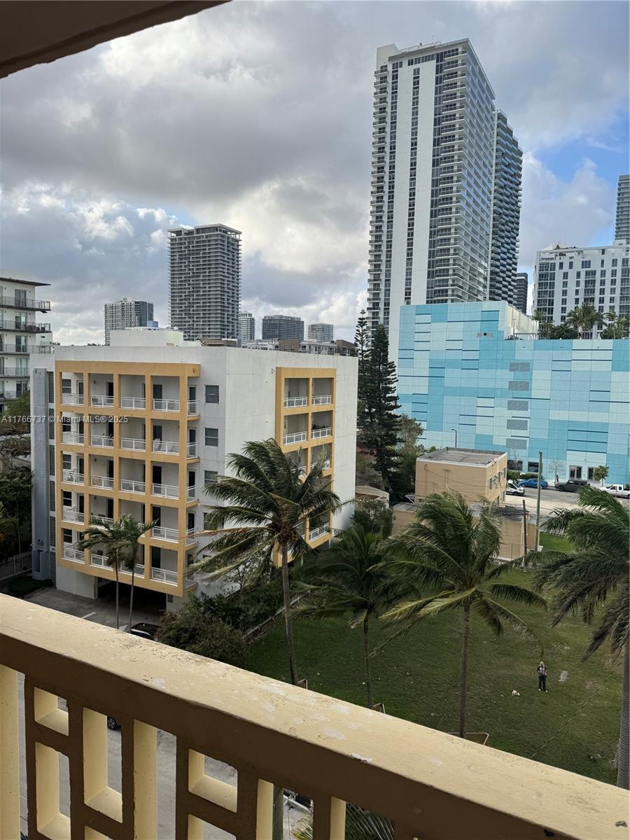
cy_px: 420
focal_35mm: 24
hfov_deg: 56.8
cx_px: 315
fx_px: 582
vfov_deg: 71.6
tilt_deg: -6.7
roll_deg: -0.8
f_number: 1.78
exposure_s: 1/2506
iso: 80
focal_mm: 6.76
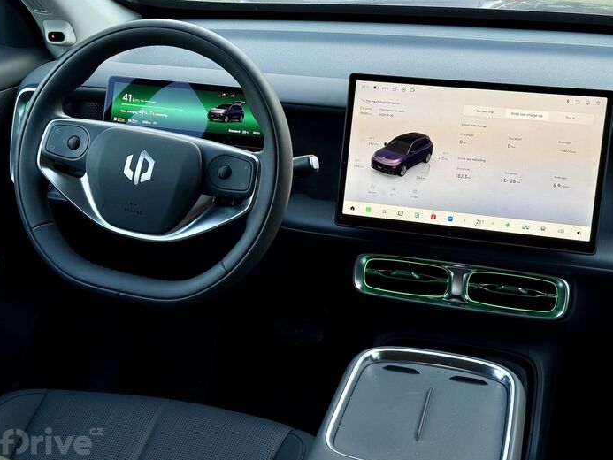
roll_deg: -2.4
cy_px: 222
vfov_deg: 28.6
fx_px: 903
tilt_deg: -25.1
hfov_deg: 37.5
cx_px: 317
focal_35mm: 51
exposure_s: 1/121
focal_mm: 6.76
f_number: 1.78
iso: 50
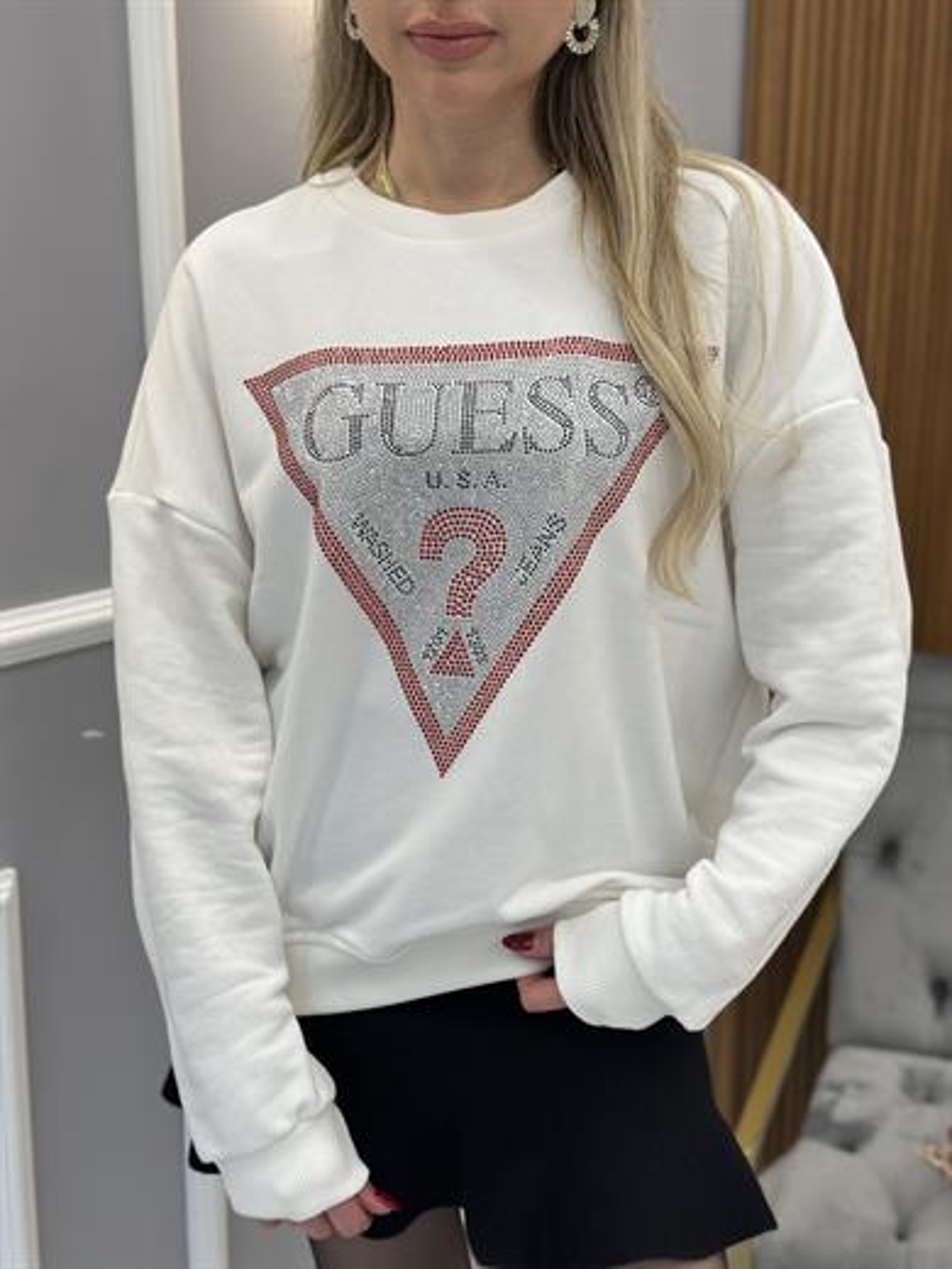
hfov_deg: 30.3
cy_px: 634
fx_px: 1760
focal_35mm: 48
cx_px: 476
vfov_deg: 39.7
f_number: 1.78
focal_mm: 6.86
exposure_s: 1/112
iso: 64
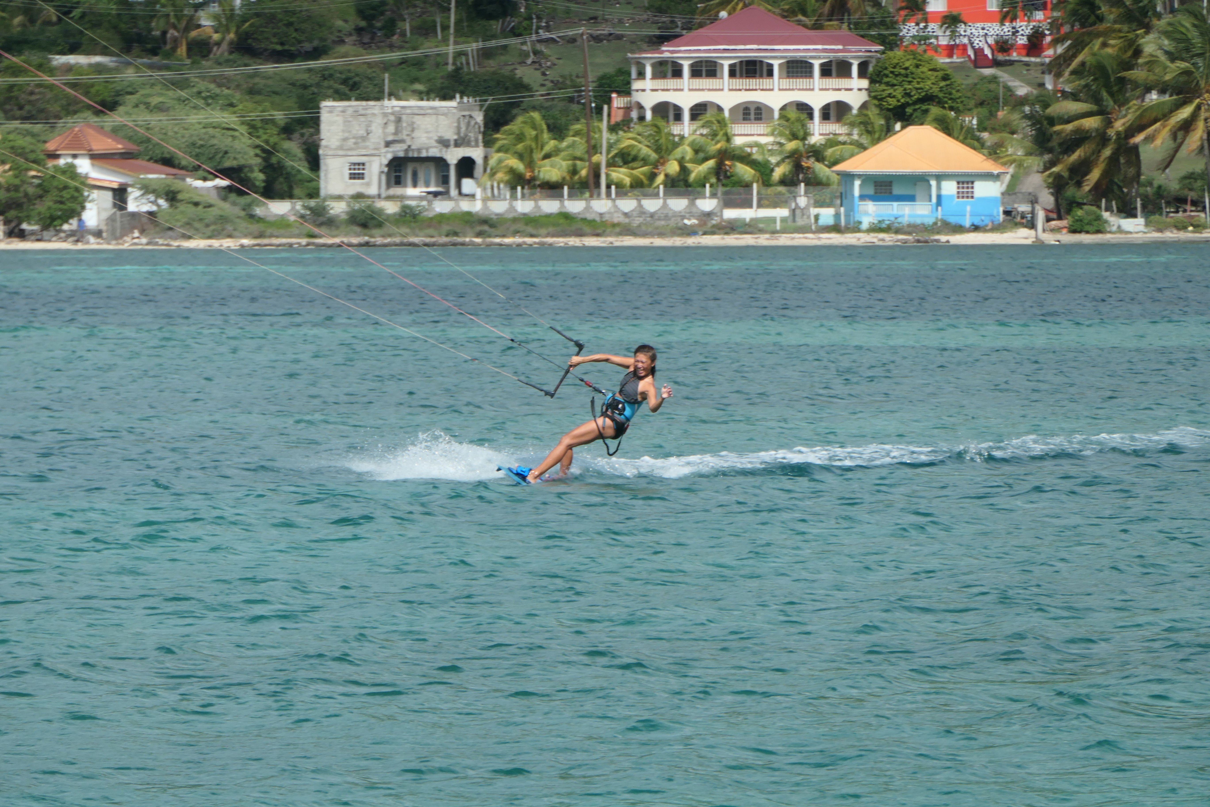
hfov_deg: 5.7
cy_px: 404
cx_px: 605
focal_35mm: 360
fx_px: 12099
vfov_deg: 3.8
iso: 200
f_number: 7.1
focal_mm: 132
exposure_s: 1/800
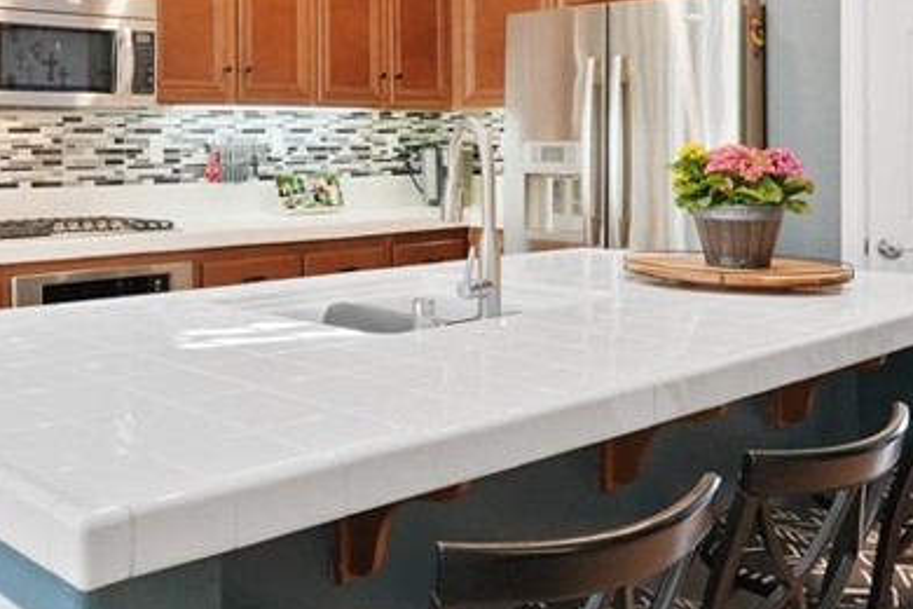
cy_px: 142
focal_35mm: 42
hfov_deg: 42.5
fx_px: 1065
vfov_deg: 31.3
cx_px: 91
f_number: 6.3
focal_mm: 16
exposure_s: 1/20
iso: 1250
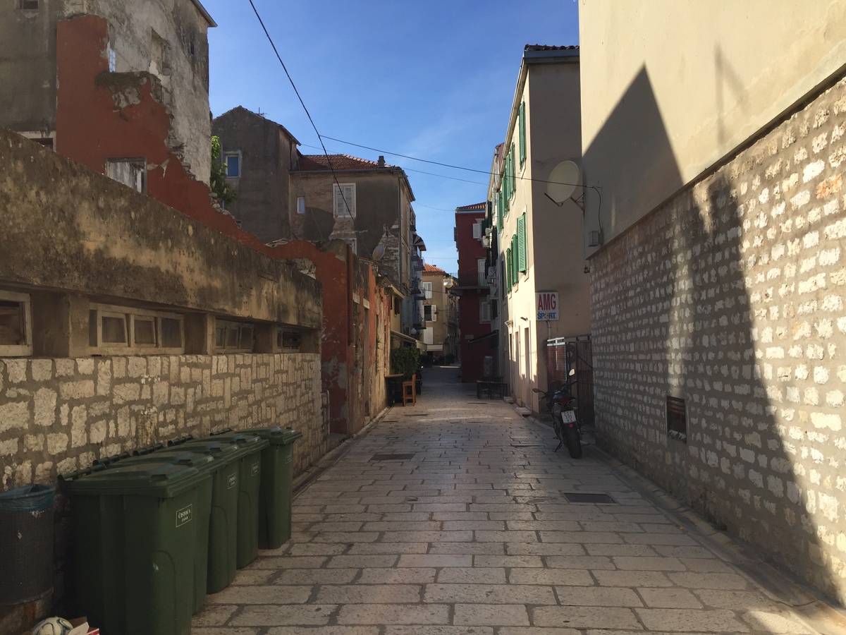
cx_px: 423
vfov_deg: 48.2
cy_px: 318
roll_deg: +1.0
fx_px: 709
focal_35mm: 29
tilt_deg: +3.5
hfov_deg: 61.7
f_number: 2.2
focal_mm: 4.15
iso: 32
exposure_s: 1/1721
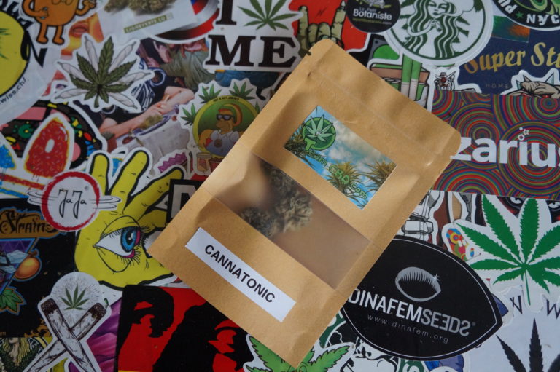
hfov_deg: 55.1
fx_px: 536
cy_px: 186
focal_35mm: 34
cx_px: 280
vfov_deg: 38.3
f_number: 4
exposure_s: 1/160
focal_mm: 23
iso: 2000
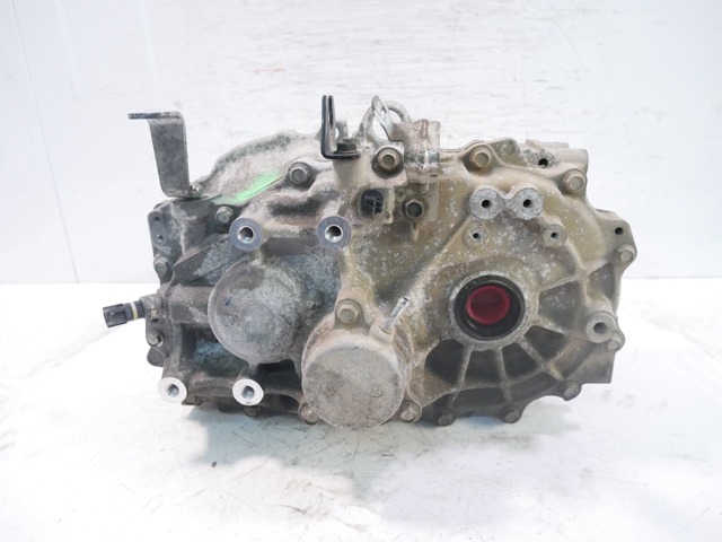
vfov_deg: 56.8
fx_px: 501
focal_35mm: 24
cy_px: 271
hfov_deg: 71.6
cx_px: 361
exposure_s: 1/125
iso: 2500
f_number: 3.5
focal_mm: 12
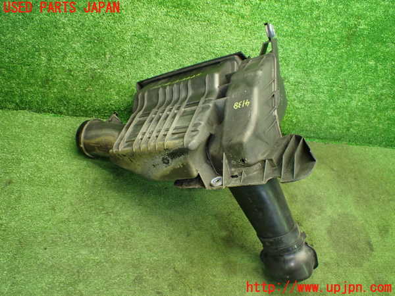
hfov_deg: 60.0
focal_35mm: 30
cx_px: 198
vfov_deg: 46.8
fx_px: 342
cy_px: 148
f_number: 2.3
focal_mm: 5.4
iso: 800
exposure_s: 1/80
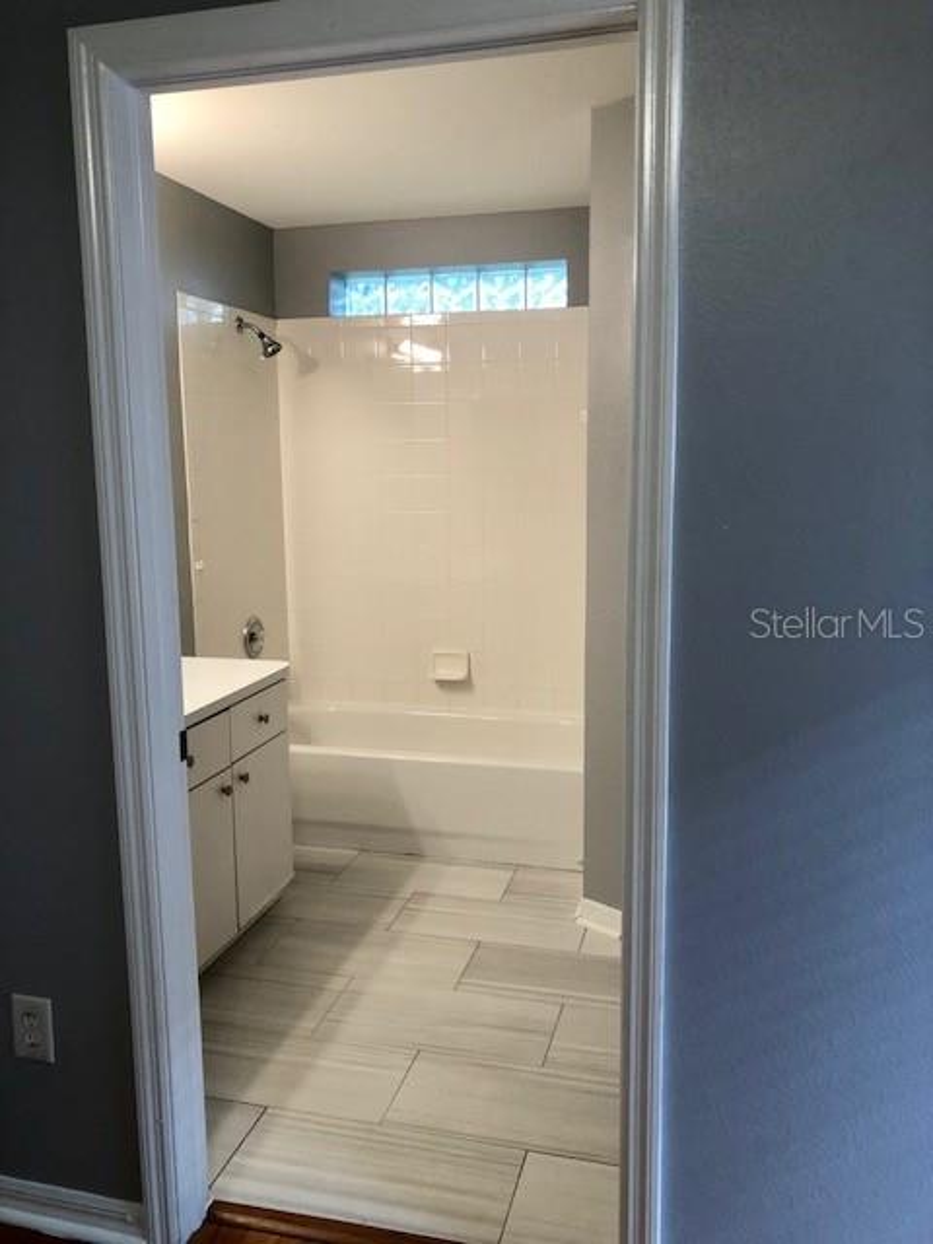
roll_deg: +1.8
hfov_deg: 49.7
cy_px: 622
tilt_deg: -7.2
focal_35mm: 28
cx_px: 466
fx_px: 1006
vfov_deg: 63.4
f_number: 1.8
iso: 32
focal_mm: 3.99
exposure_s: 1/30
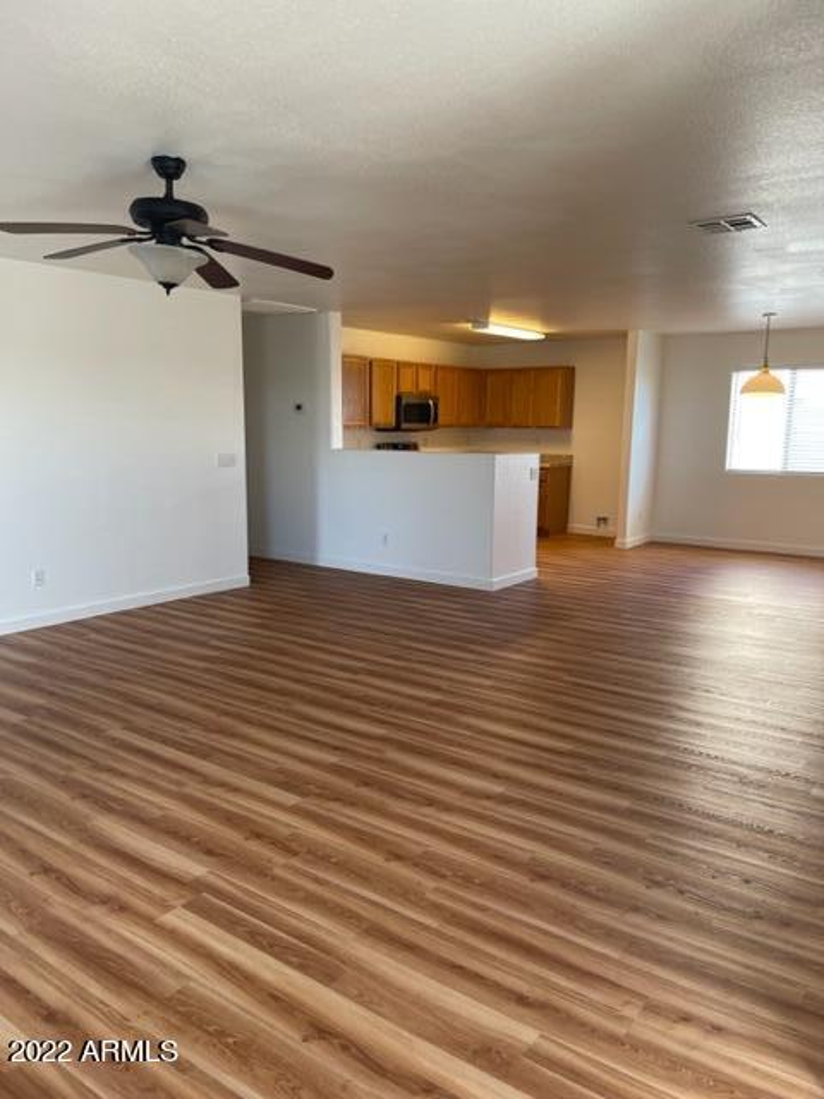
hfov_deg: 53.1
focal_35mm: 26
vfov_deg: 67.3
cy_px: 550
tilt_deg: -9.2
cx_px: 412
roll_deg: -0.3
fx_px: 825
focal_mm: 5.1
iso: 80
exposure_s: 1/60
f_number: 1.6
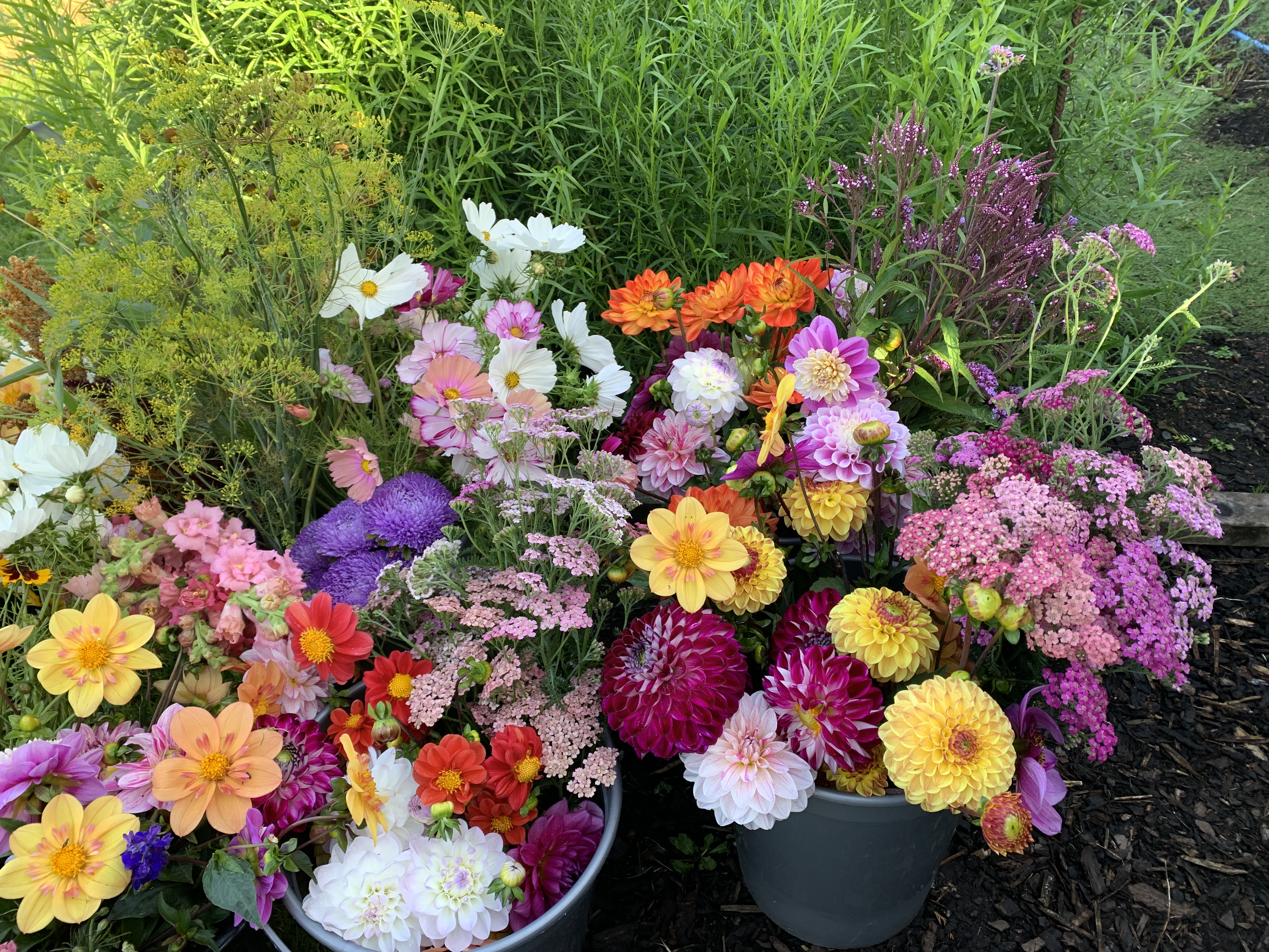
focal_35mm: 26
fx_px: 953
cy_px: 476
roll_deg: +0.6
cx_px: 634
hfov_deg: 67.3
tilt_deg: -39.3
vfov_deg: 53.1
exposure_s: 1/121
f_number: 1.8
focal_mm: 4.25
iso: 32
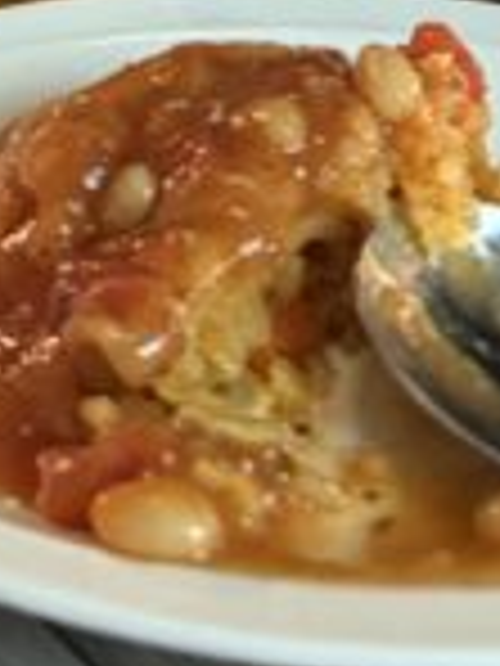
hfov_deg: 14.2
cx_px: 144
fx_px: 2003
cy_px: -675
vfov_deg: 15.2
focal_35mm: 104
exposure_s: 1/40
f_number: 1.78
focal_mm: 6.76
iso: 640
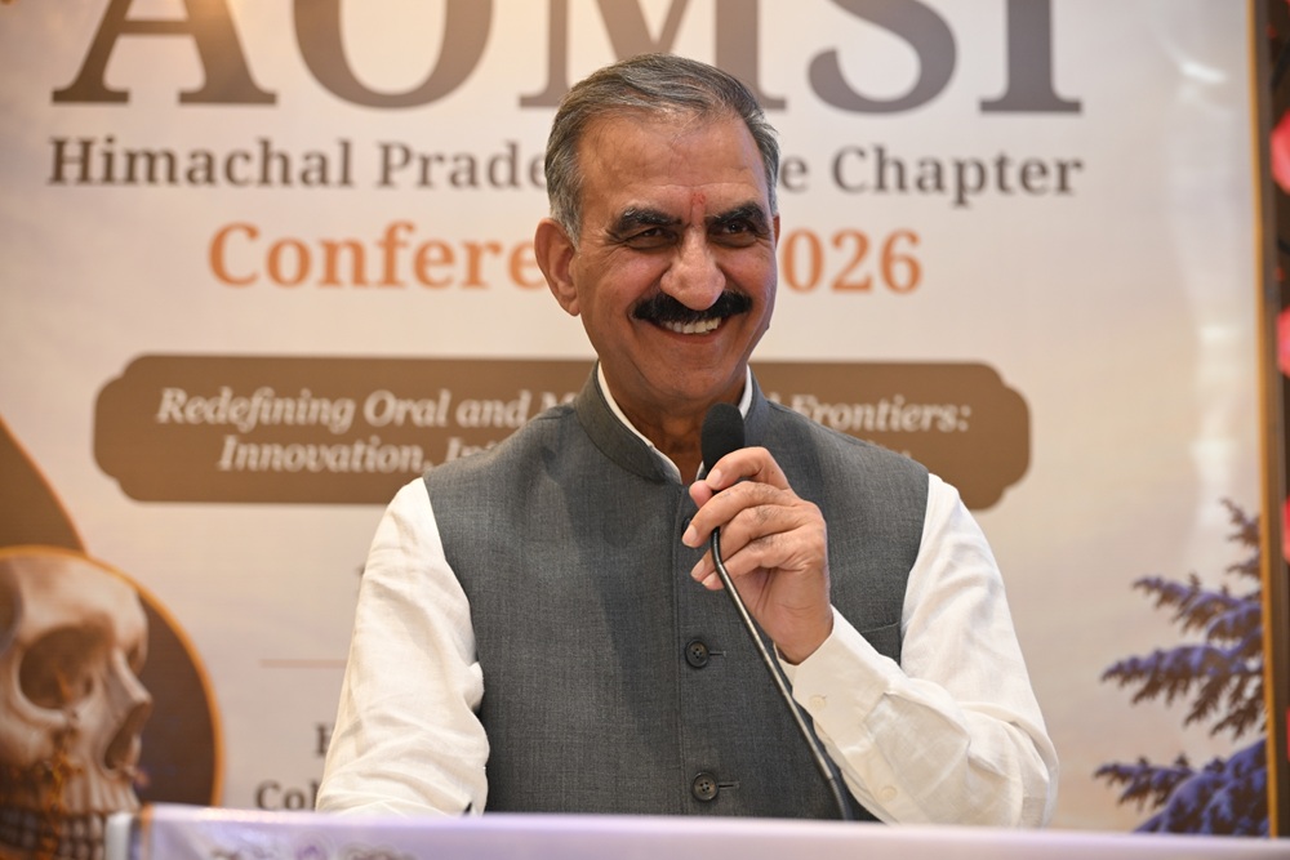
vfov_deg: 19.2
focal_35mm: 71
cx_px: 645
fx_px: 2544
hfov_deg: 28.4
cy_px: 430
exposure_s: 1/60
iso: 400
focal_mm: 71
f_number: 4
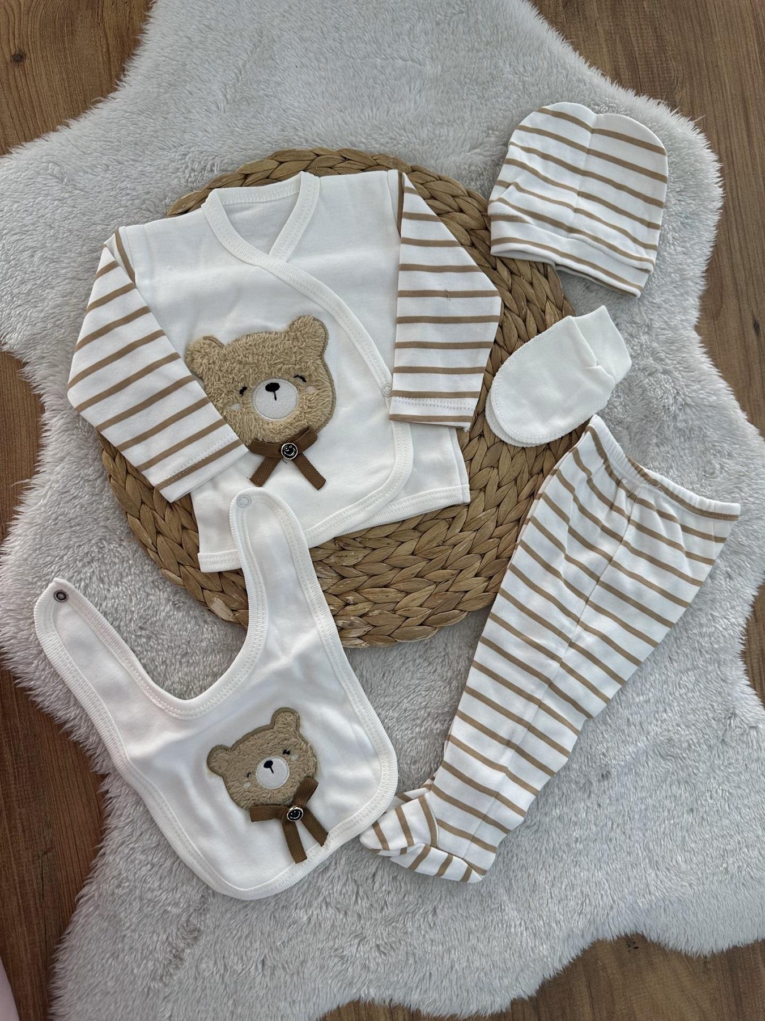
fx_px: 707
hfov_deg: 56.8
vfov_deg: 71.6
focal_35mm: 24
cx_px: 382
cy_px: 510
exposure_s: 1/100
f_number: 1.78
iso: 80
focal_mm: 6.86
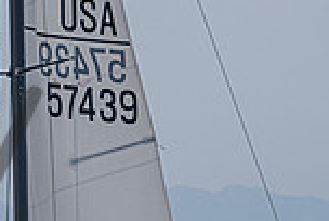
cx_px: 122
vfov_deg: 1.5
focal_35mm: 916
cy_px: 288
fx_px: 8388
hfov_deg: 2.2
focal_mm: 200
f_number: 6.3
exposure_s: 1/800
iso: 400
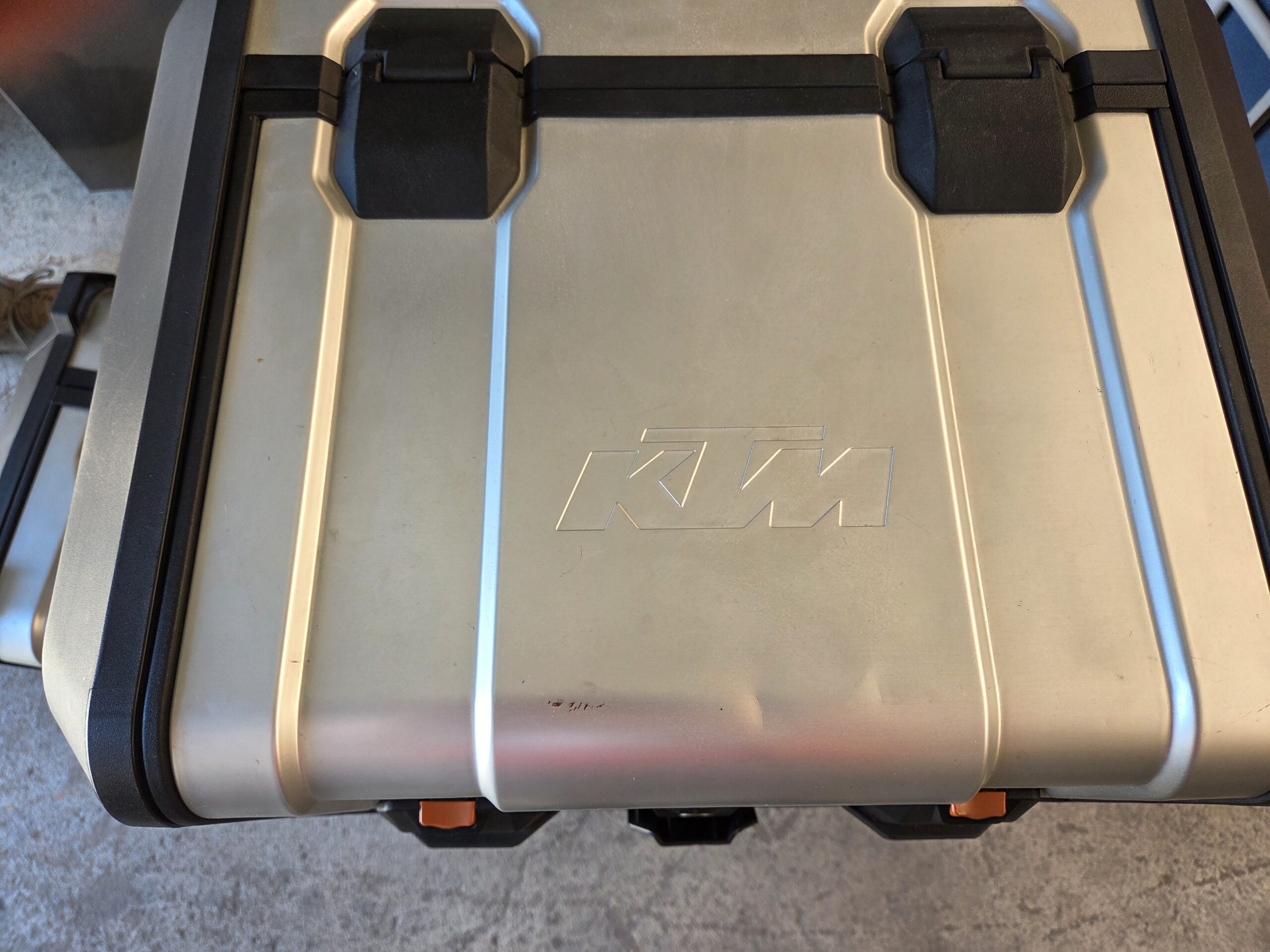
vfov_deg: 58.9
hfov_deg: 73.9
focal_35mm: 23
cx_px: 635
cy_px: 476
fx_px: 844
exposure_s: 1/180
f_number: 1.8
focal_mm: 5.4
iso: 80
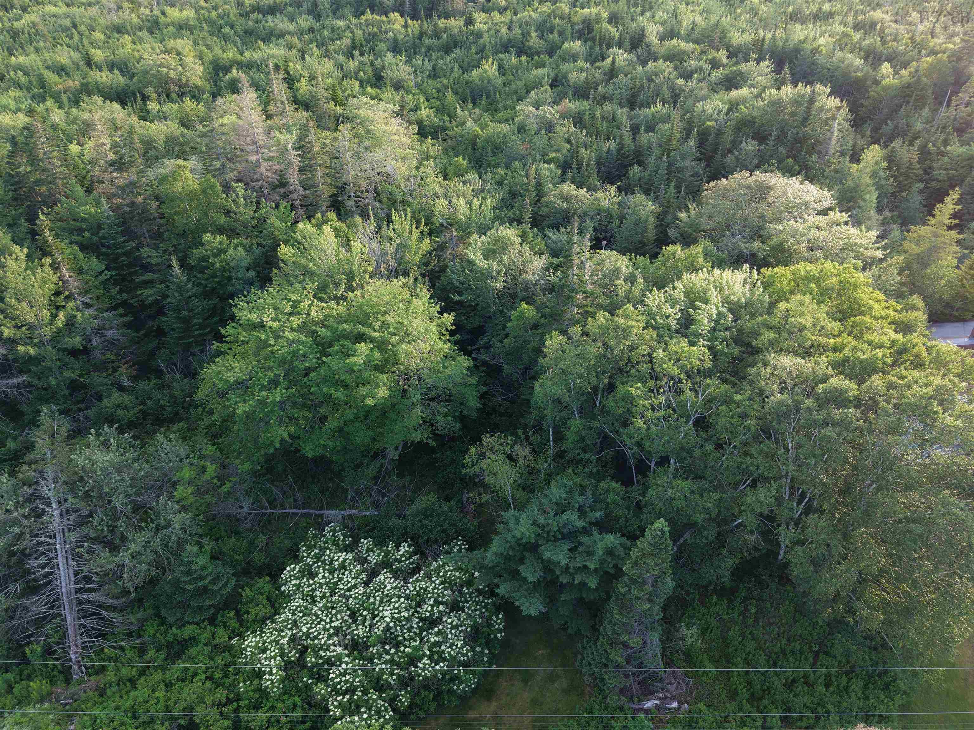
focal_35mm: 23
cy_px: 365
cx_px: 487
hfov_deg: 73.9
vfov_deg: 58.9
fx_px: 647
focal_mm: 8.67
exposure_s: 1/200
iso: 100
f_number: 1.8
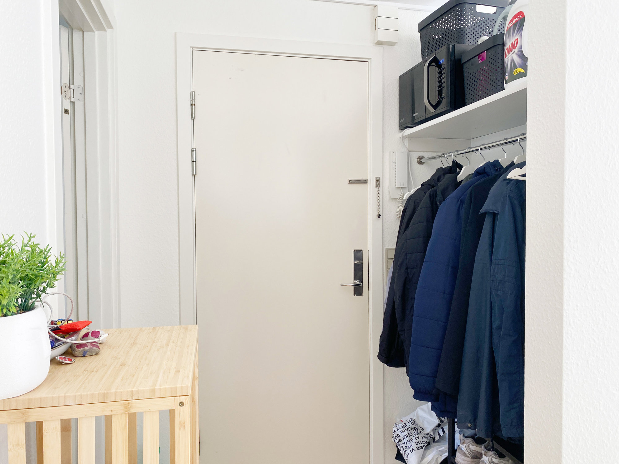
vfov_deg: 53.1
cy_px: 232
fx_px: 465
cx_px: 310
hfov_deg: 67.3
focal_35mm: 26
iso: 64
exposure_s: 1/100
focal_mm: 4.25
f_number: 1.8
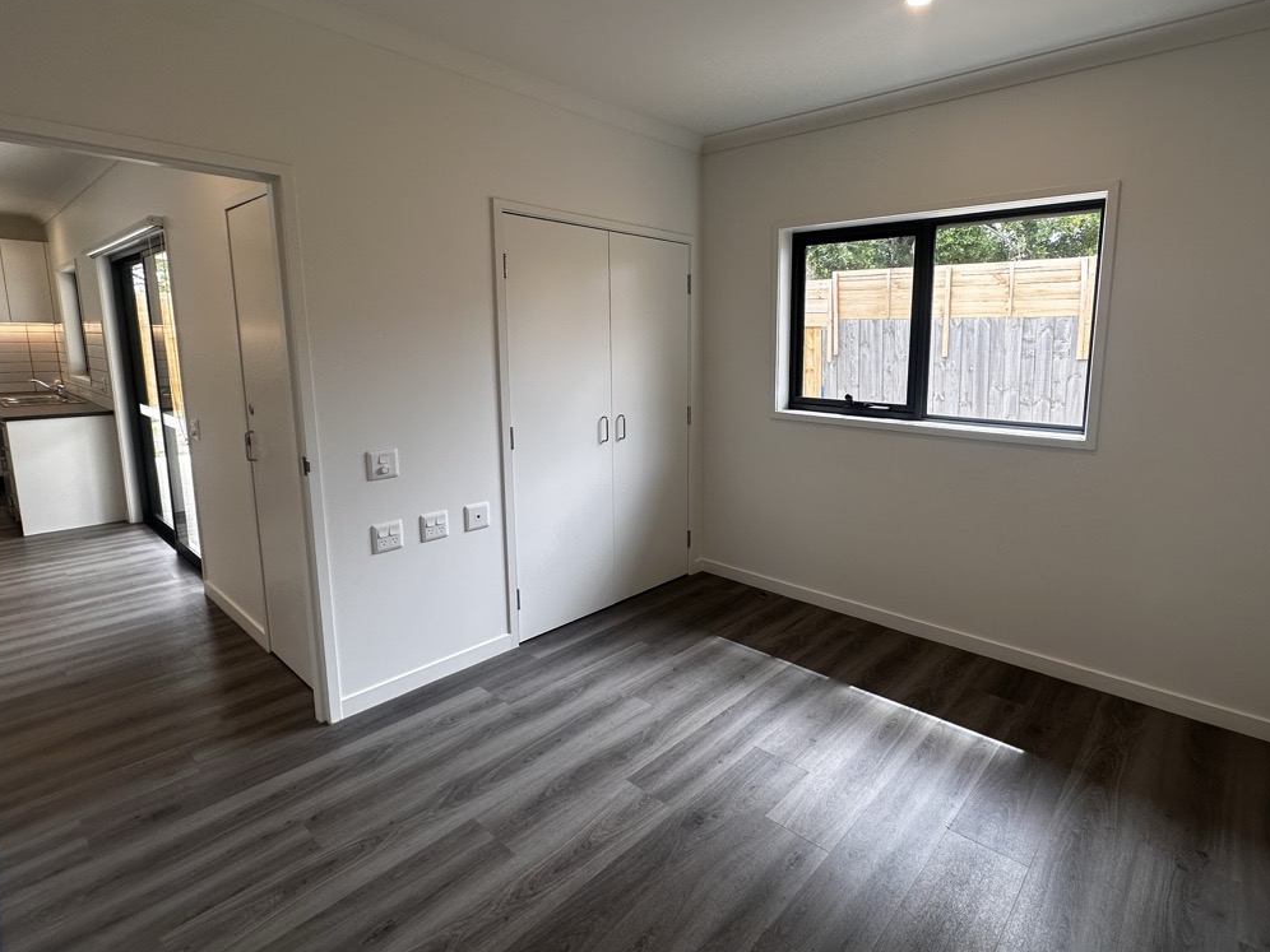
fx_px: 660
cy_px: 432
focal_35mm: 18
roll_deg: -0.5
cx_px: 724
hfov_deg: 87.2
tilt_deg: -7.9
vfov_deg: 71.4
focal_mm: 2.22
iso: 50
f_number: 2.2
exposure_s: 1/100
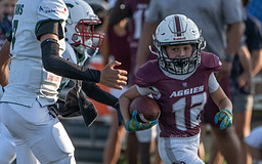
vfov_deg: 1.1
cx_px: 129
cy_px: 97
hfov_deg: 1.8
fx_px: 8526
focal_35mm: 1194
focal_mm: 400
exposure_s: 1/1250
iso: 400
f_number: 5.6
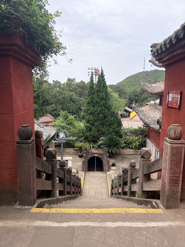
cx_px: 92
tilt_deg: -8.5
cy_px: 124
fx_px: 185
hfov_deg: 53.1
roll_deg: -0.7
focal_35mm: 26
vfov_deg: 67.3
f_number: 1.6
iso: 50
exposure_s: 1/2208
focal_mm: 5.96
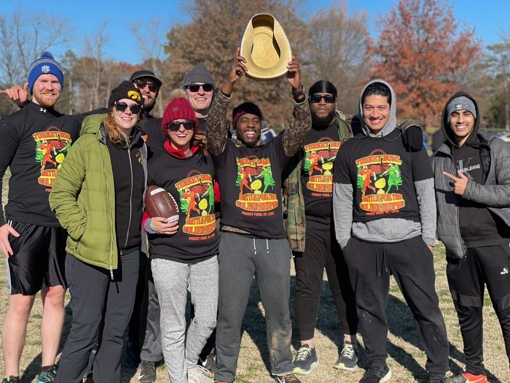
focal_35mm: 52
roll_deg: +0.2
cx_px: 255
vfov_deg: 28.0
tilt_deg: -3.1
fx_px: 766
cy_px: 192
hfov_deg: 36.8
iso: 32
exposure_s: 1/1597
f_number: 2
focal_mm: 6
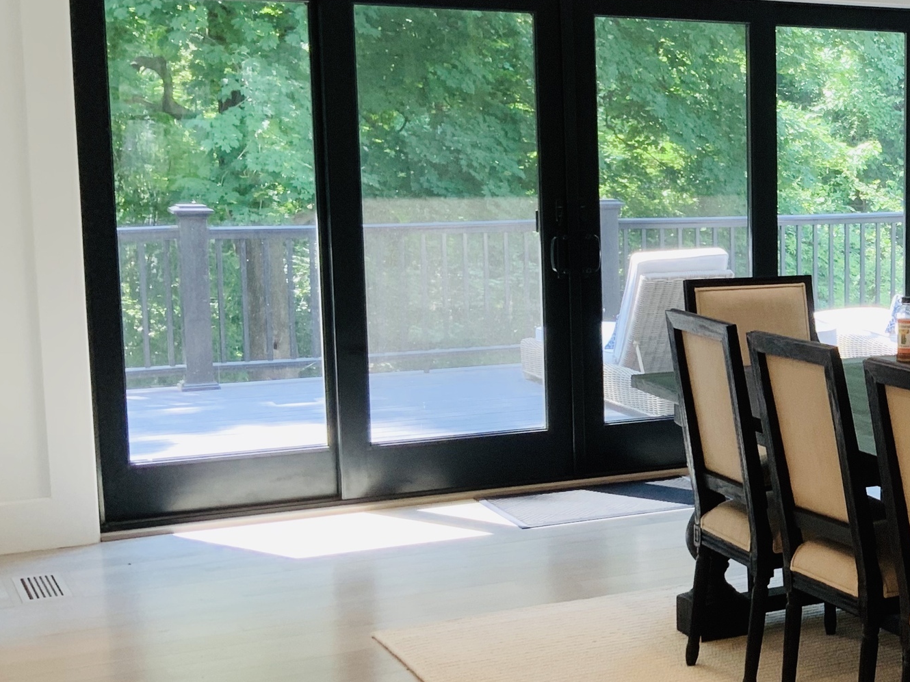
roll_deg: -0.6
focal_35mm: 67
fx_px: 1761
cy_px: 373
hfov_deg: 26.5
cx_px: 1015
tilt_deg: -7.2
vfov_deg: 21.9
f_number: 1.8
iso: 40
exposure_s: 1/60
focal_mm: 3
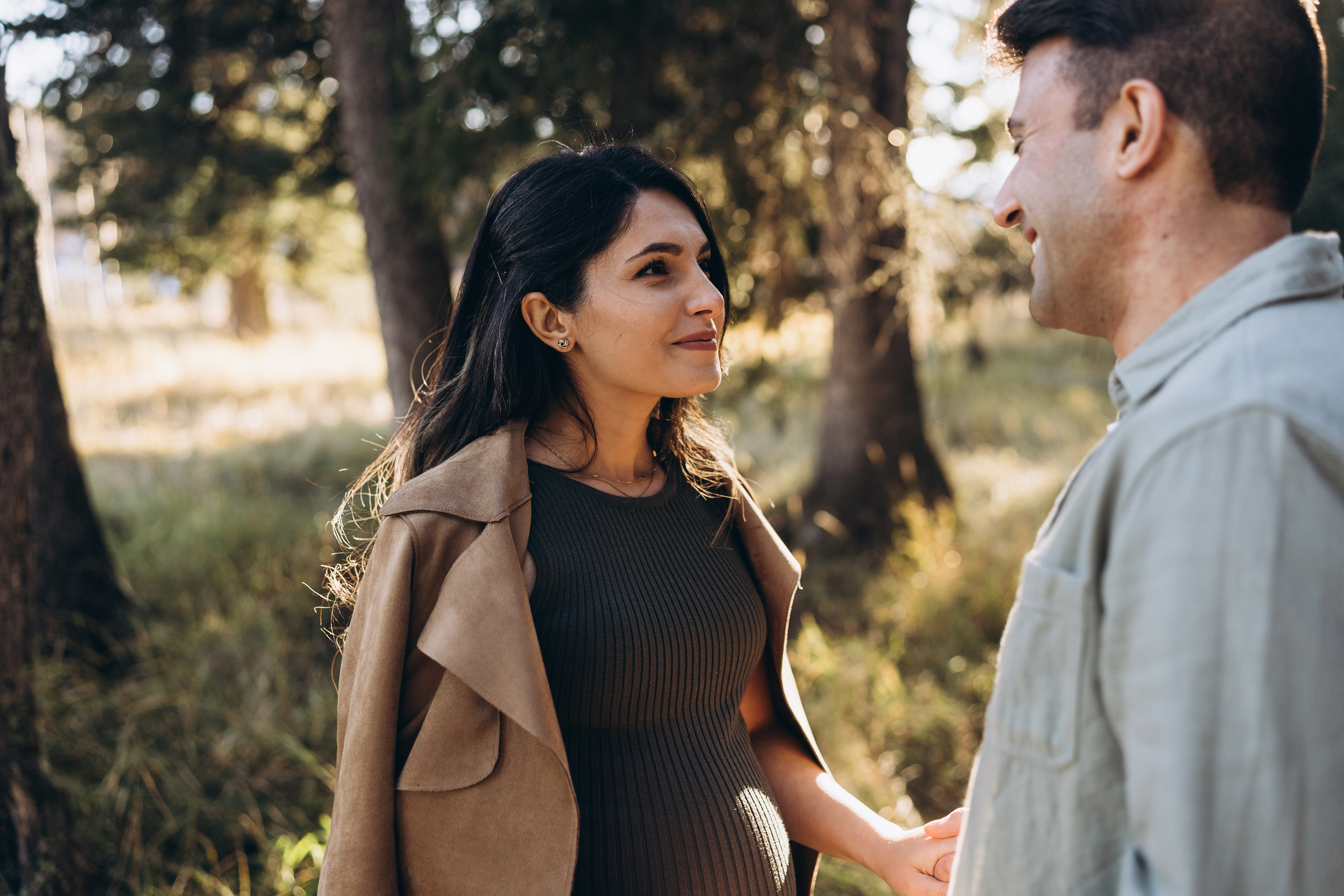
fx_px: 1307
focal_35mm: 35
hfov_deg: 54.4
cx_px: 672
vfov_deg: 37.9
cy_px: 448
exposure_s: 1/500
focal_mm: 35
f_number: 1.8
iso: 100
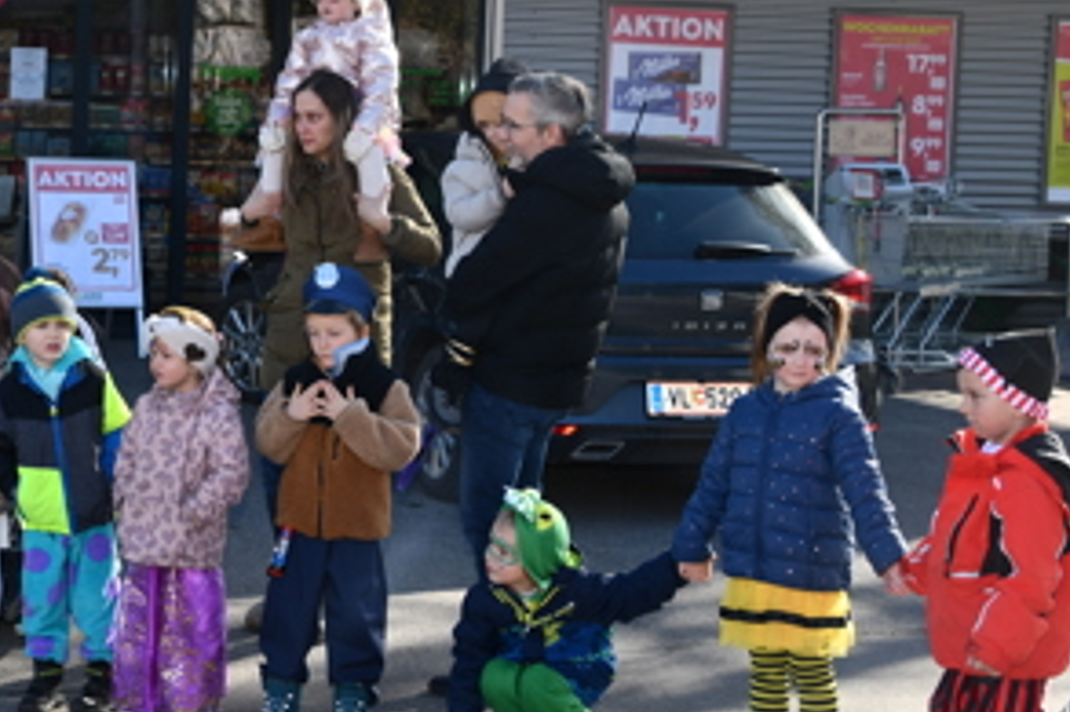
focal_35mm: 86
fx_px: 2555
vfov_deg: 15.8
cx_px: 91
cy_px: 199
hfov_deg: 23.0
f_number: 6.3
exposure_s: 1/160
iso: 100
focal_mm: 30
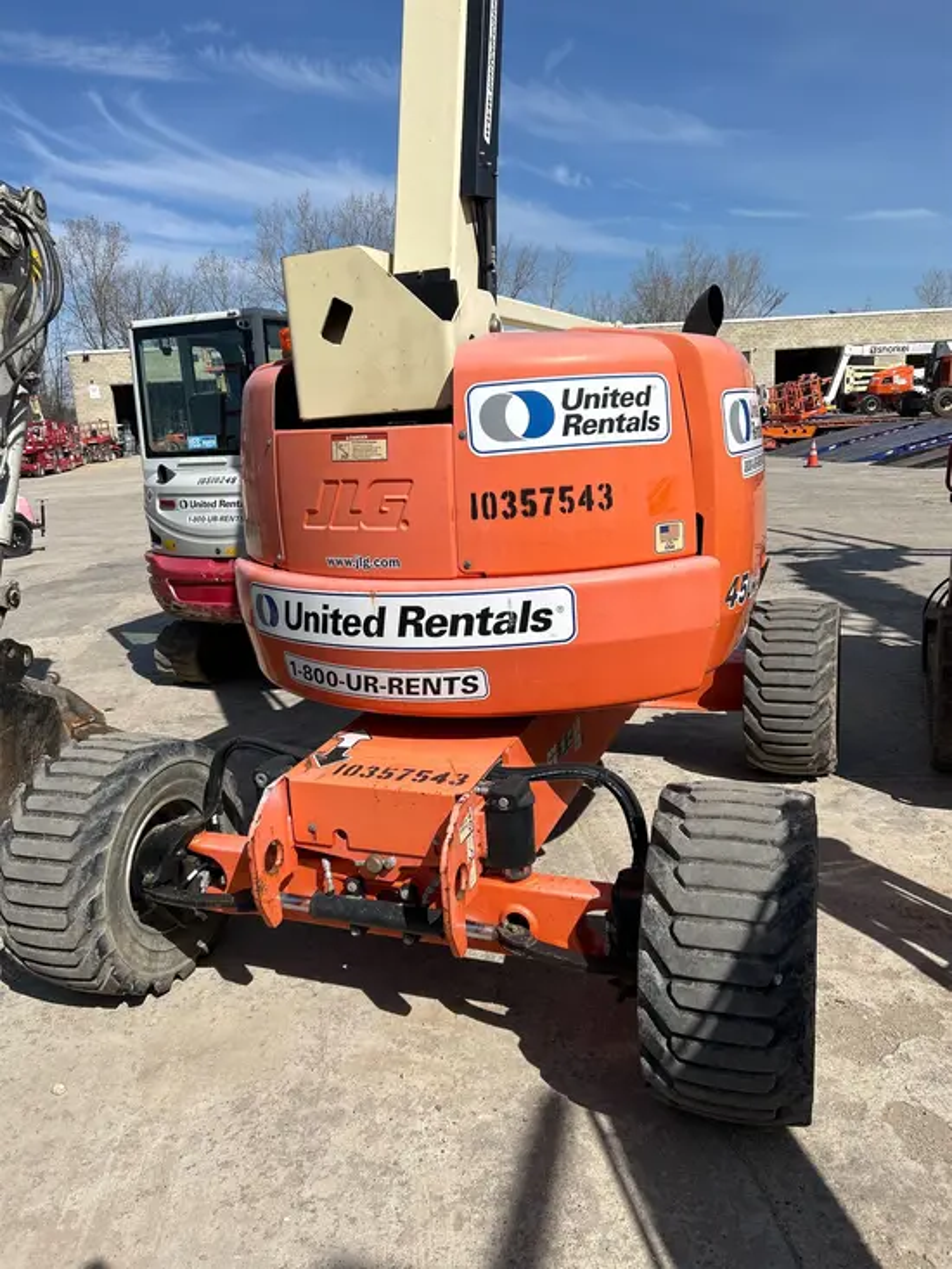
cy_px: 634
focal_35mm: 26
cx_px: 476
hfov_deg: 53.1
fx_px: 953
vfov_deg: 67.3
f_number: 1.5
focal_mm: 5.7
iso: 50
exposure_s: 1/6993
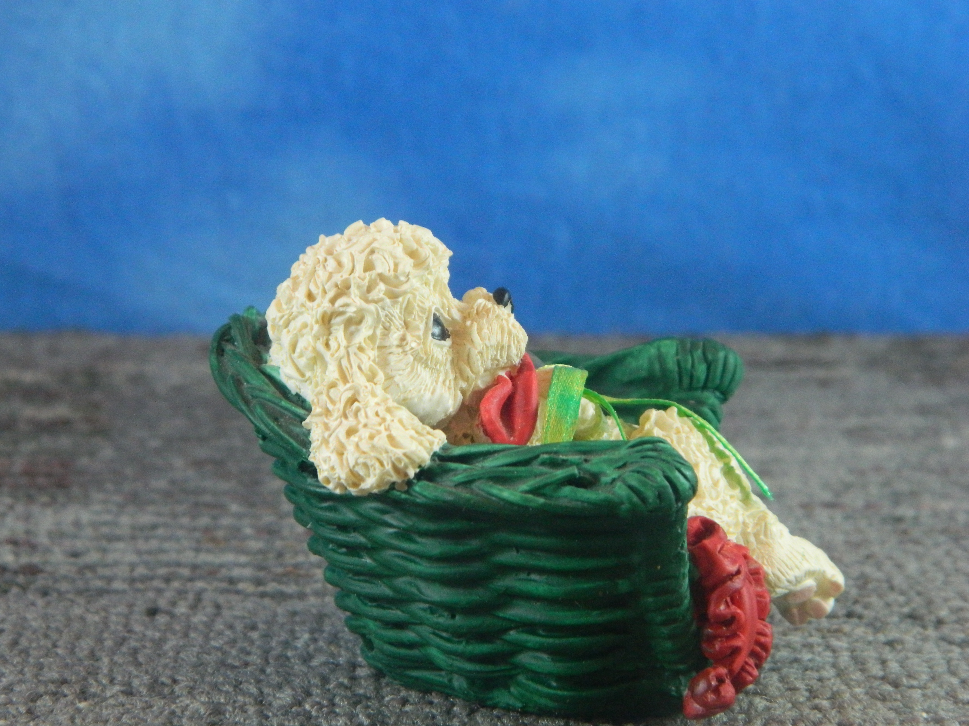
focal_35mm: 103
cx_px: 484
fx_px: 2883
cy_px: 363
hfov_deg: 19.1
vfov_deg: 14.4
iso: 400
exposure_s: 1/20
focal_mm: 18.6
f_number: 4.5
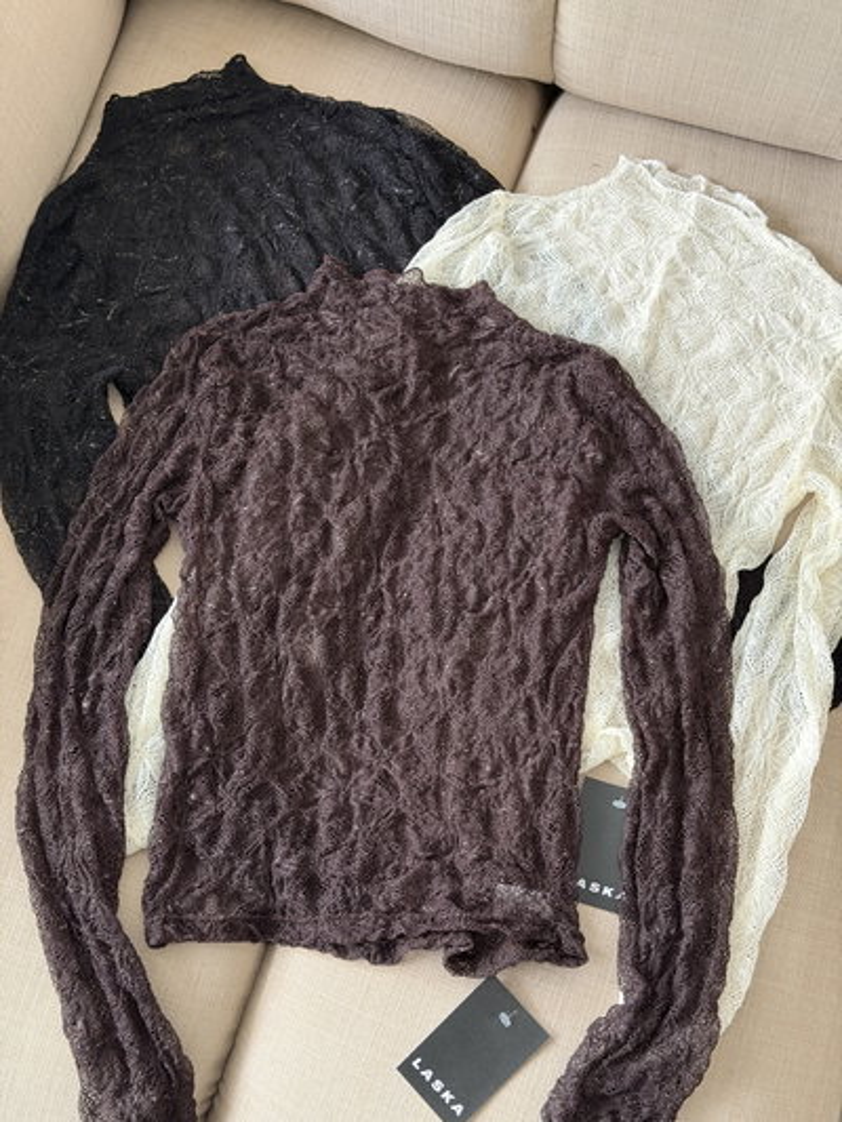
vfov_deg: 39.6
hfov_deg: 30.3
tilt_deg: -64.4
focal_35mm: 48
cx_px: 421
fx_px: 1556
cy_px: 561
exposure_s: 1/40
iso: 500
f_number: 1.78
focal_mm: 6.76
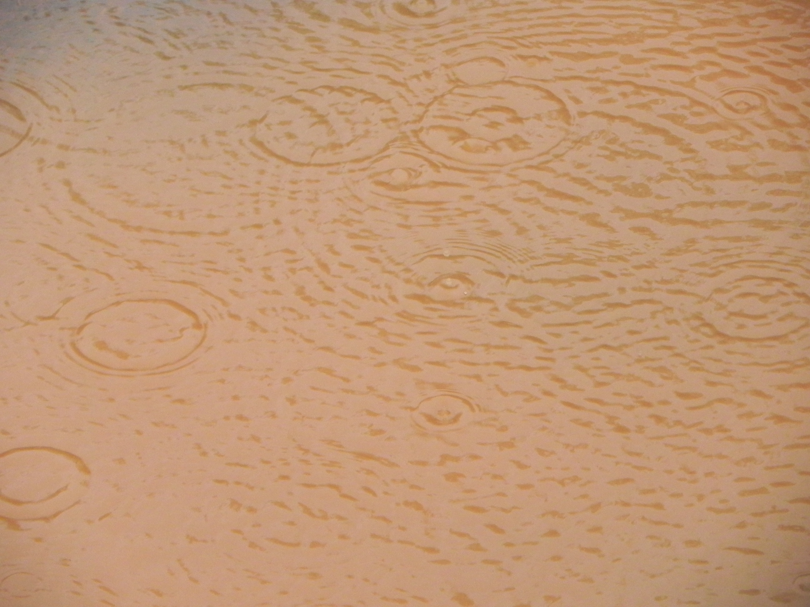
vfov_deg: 5.1
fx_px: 6809
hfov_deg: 6.8
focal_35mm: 291
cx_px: 405
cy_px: 304
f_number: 4.5
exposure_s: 1/400
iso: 800
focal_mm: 51.8
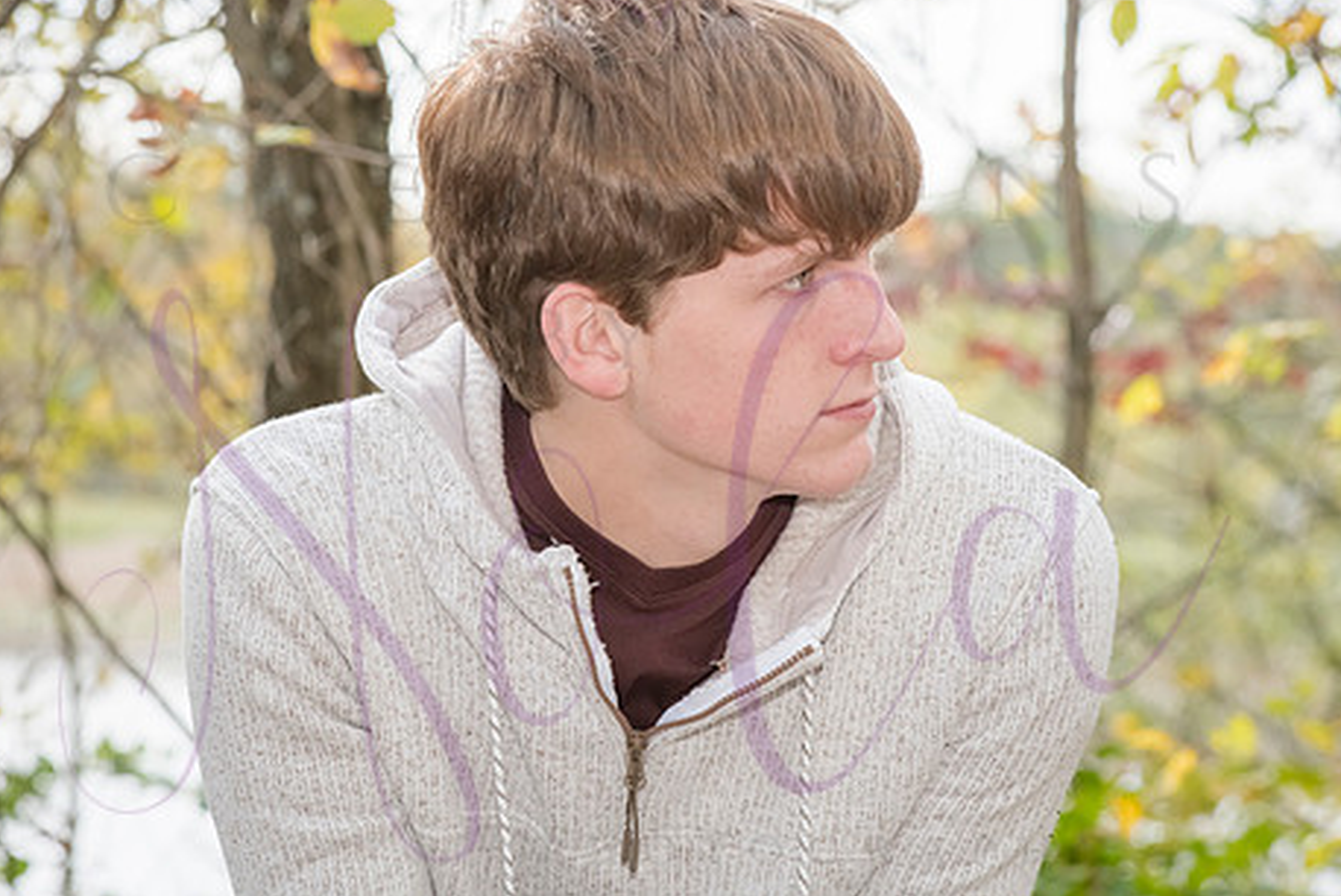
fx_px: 6374
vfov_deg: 8.0
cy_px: 332
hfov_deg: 12.0
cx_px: 644
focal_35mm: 171
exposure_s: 1/640
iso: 800
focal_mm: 135
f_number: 9
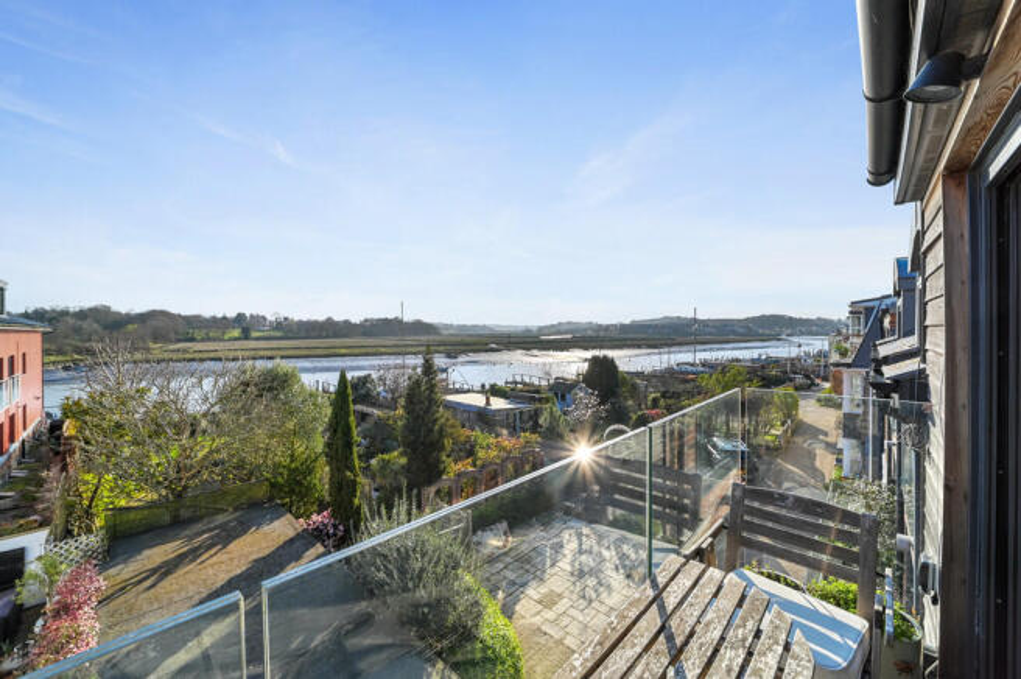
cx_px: 510
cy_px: 340
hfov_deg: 104.3
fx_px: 397
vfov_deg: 81.1
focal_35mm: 14
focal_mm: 14
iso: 400
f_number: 8
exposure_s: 1/125
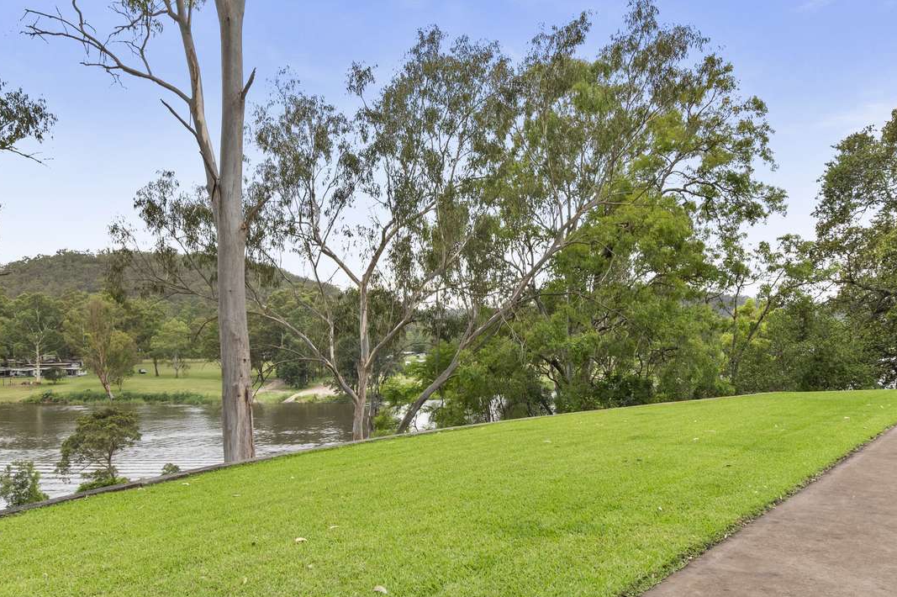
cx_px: 433
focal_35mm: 27
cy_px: 335
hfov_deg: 67.4
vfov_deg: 47.8
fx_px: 672
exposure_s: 1/50
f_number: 8
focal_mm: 10
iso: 160
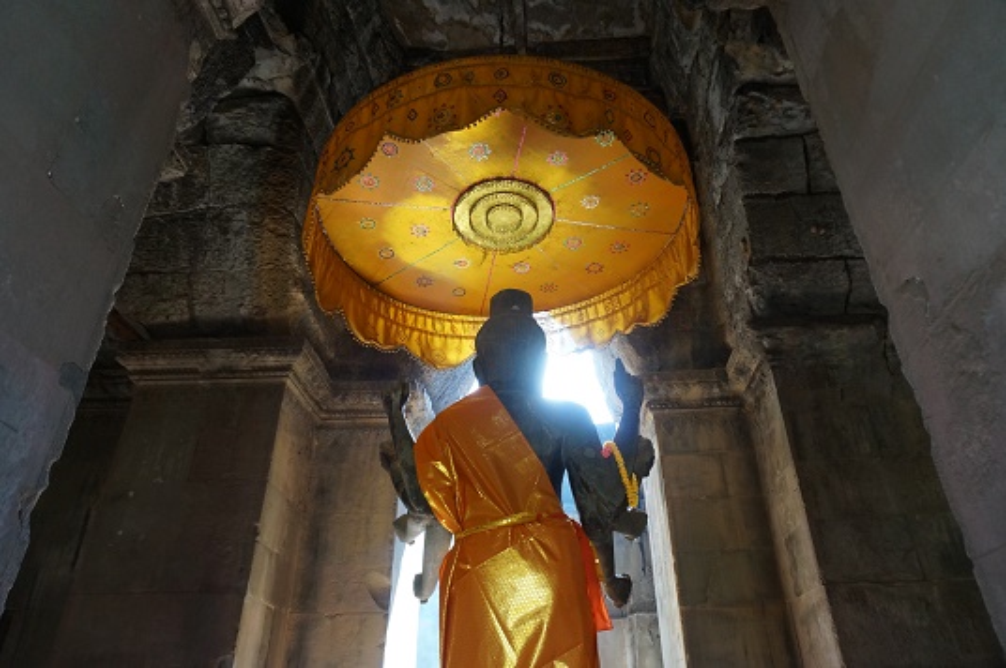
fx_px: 670
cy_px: 334
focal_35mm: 24
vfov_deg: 53.0
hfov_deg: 73.8
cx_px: 503
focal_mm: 16
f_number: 4
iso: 1000
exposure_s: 1/160
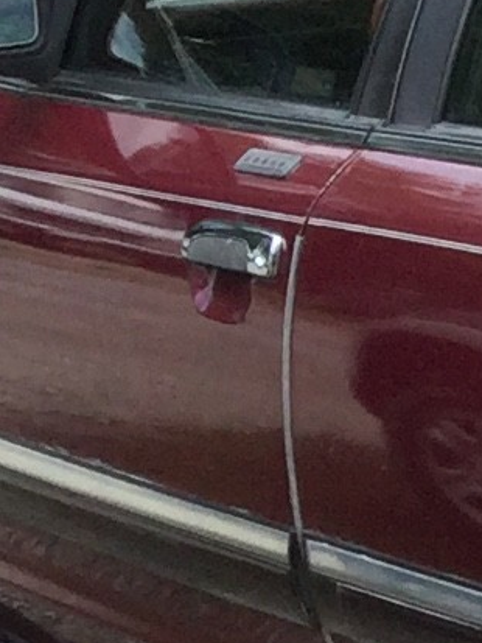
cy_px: 752
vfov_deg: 8.0
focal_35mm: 245
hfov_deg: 5.5
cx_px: 1740
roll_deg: -0.7
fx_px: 4546
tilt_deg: -15.0
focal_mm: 3.3
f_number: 2.4
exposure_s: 1/708
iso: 25
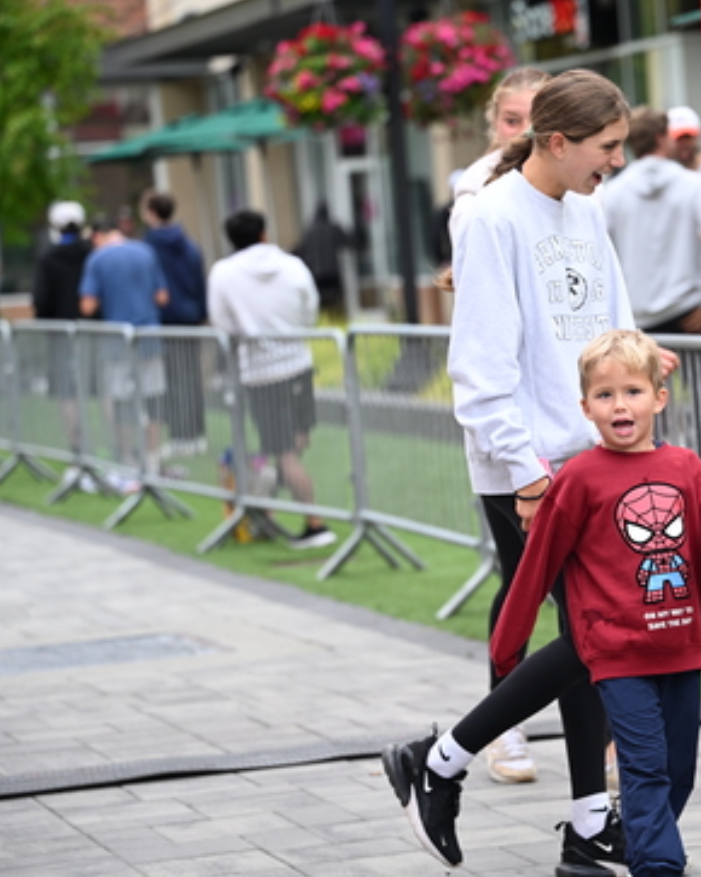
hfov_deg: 10.9
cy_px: 438
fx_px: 3660
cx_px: 566
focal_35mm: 141
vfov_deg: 13.7
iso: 640
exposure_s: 1/1600
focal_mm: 99
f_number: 2.8
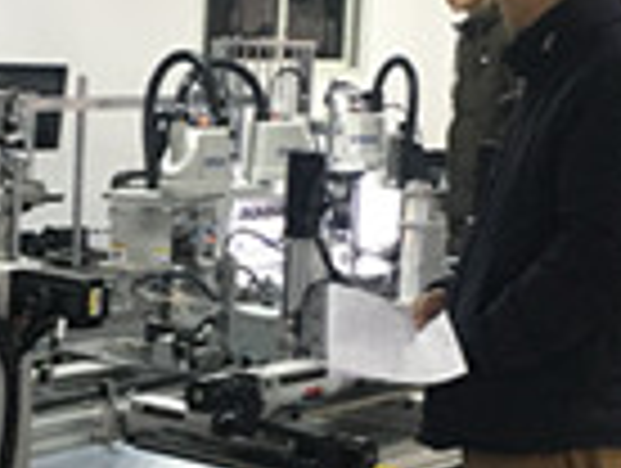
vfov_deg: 14.1
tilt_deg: -8.4
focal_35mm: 105
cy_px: 295
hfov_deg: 18.4
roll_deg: -1.5
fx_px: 1887
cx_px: 81
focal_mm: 4.15
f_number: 2.2
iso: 250
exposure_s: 1/33
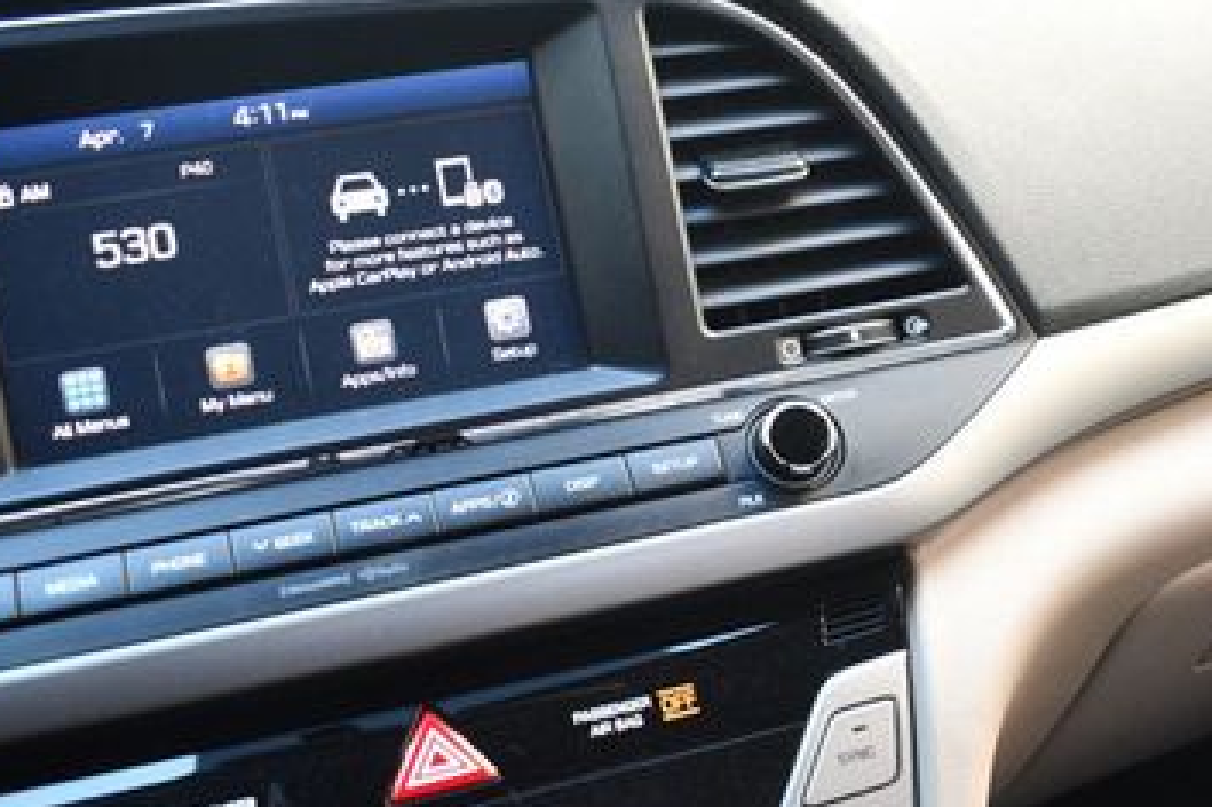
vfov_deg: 27.5
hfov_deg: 39.0
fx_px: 1649
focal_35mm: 49
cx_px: 944
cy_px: 443
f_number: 3.5
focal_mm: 18
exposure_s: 1/125
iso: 1100
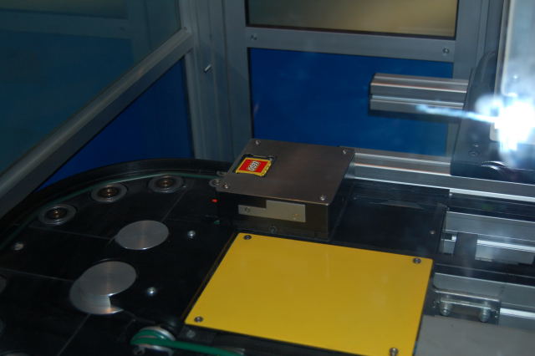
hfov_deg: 38.9
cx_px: 268
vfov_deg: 26.5
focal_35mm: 51
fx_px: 757
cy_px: 178
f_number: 4.5
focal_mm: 34
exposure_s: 1/60
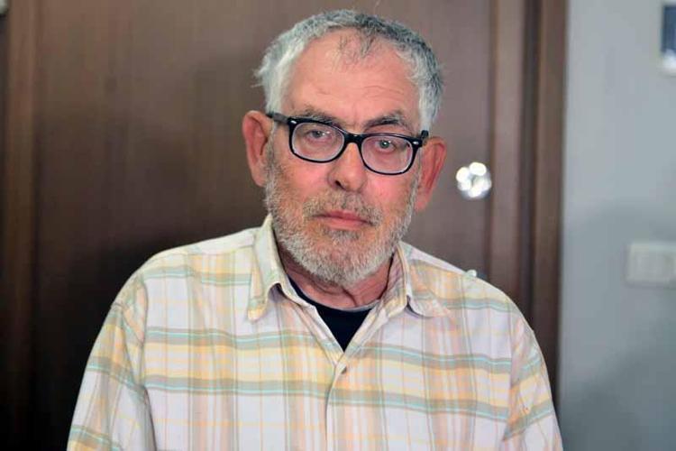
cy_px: 226
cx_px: 338
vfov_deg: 19.5
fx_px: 1314
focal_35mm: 70
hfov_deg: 28.8
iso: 2500
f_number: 2.8
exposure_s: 1/200
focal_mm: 70
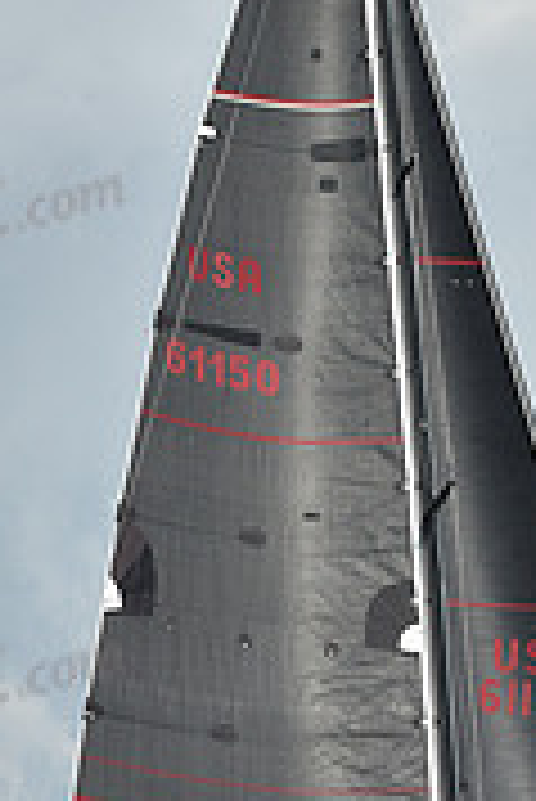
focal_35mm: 300
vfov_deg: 6.9
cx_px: 358
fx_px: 6686
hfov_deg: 4.6
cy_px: 428
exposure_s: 1/1250
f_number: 9
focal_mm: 92
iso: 250
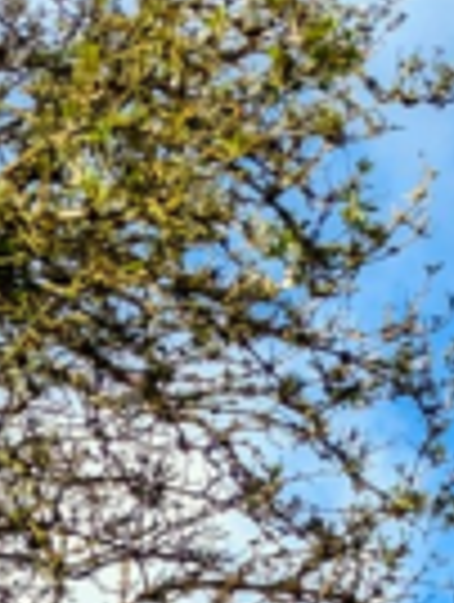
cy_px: 1523
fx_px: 4410
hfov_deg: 5.8
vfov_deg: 7.3
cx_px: -443
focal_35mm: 253
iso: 46
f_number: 1.9
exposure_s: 1/1406
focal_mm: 6.8
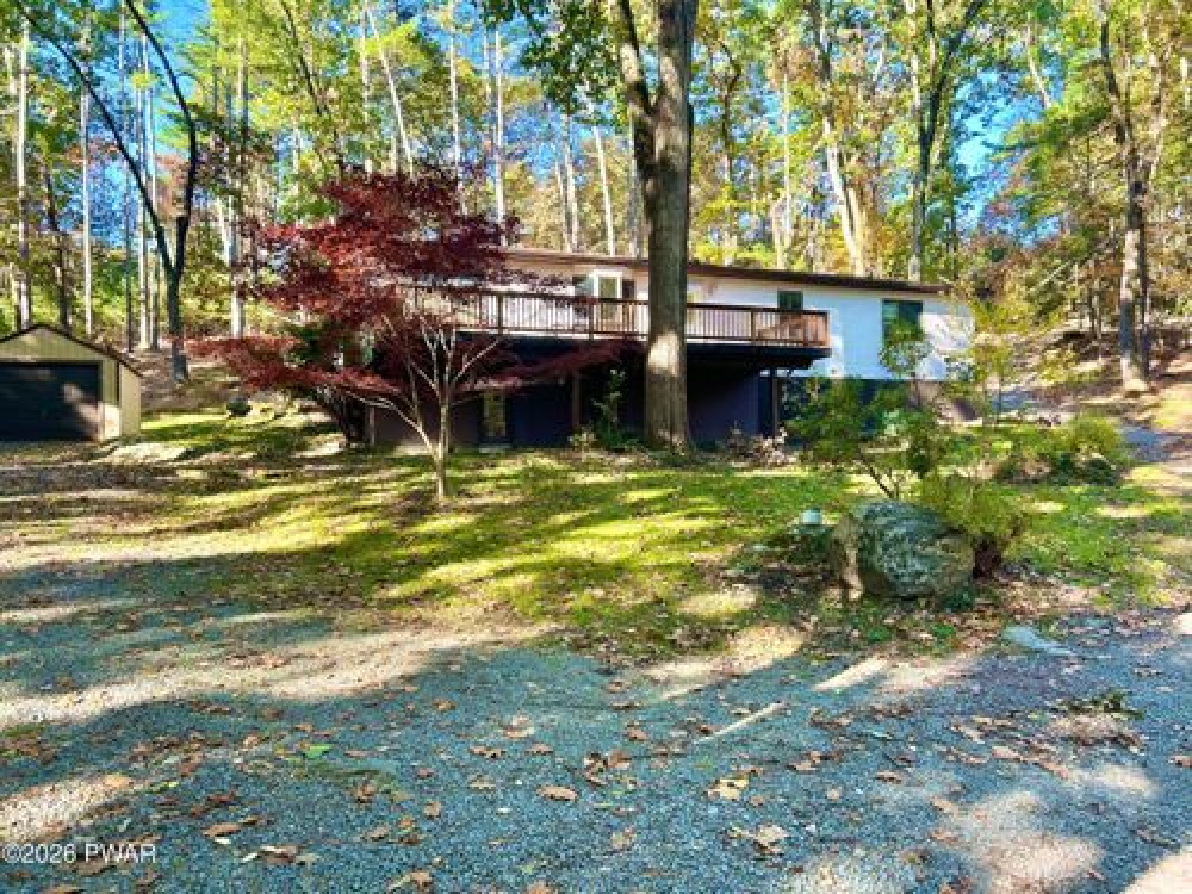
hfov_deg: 67.3
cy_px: 447
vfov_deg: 53.1
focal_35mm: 26
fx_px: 895
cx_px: 596
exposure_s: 1/201
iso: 40
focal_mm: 5.7
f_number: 1.5
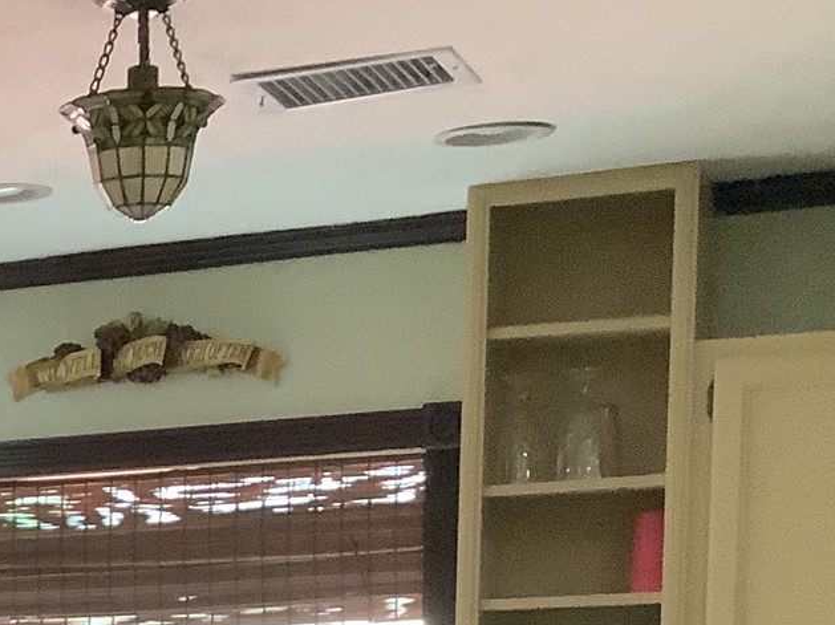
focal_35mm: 101
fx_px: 2435
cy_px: 975
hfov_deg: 17.9
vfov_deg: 13.6
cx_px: -323
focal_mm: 3.3
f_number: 2.4
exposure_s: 1/60
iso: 320
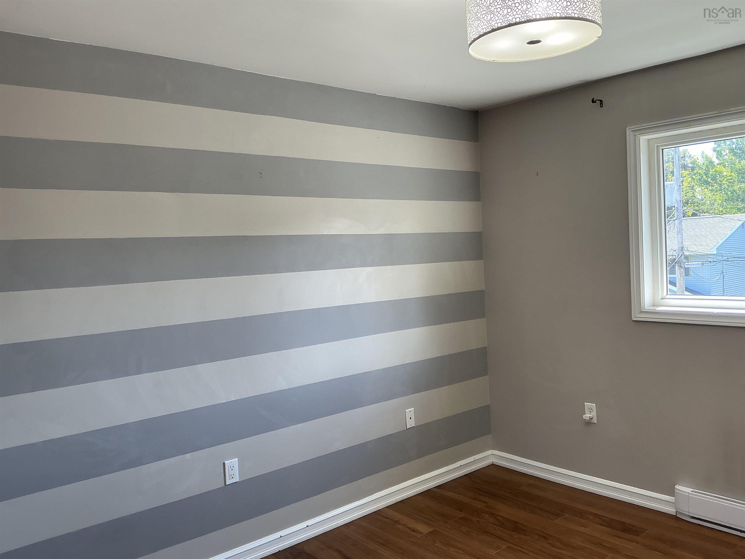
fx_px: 603
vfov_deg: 49.7
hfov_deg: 63.4
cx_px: 372
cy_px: 280
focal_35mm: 28
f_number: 1.8
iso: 40
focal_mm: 3
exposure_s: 1/60
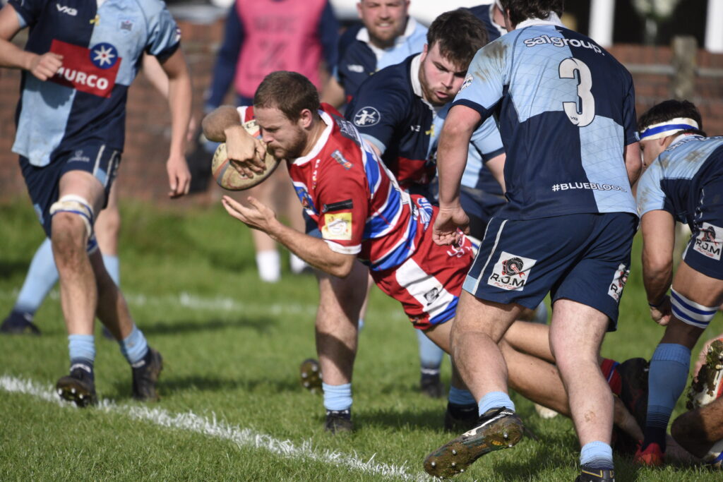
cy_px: 241
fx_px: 12051
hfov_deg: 3.4
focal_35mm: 600
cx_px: 362
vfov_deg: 2.3
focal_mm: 600
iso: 1600
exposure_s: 1/5000
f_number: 6.3
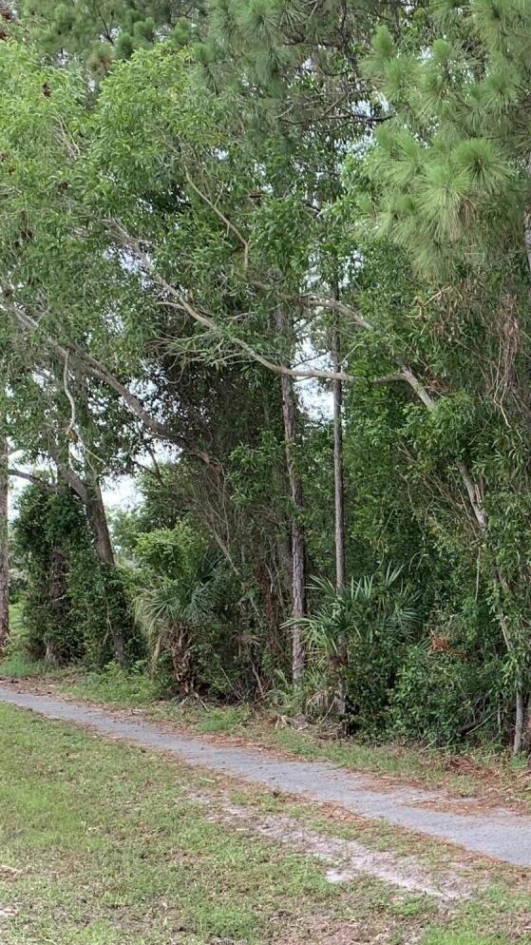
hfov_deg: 19.4
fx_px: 1427
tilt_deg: +2.4
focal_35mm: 57
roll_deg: +1.1
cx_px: 697
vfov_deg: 35.9
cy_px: 690
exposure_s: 1/315
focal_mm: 4.25
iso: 25
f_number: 1.8
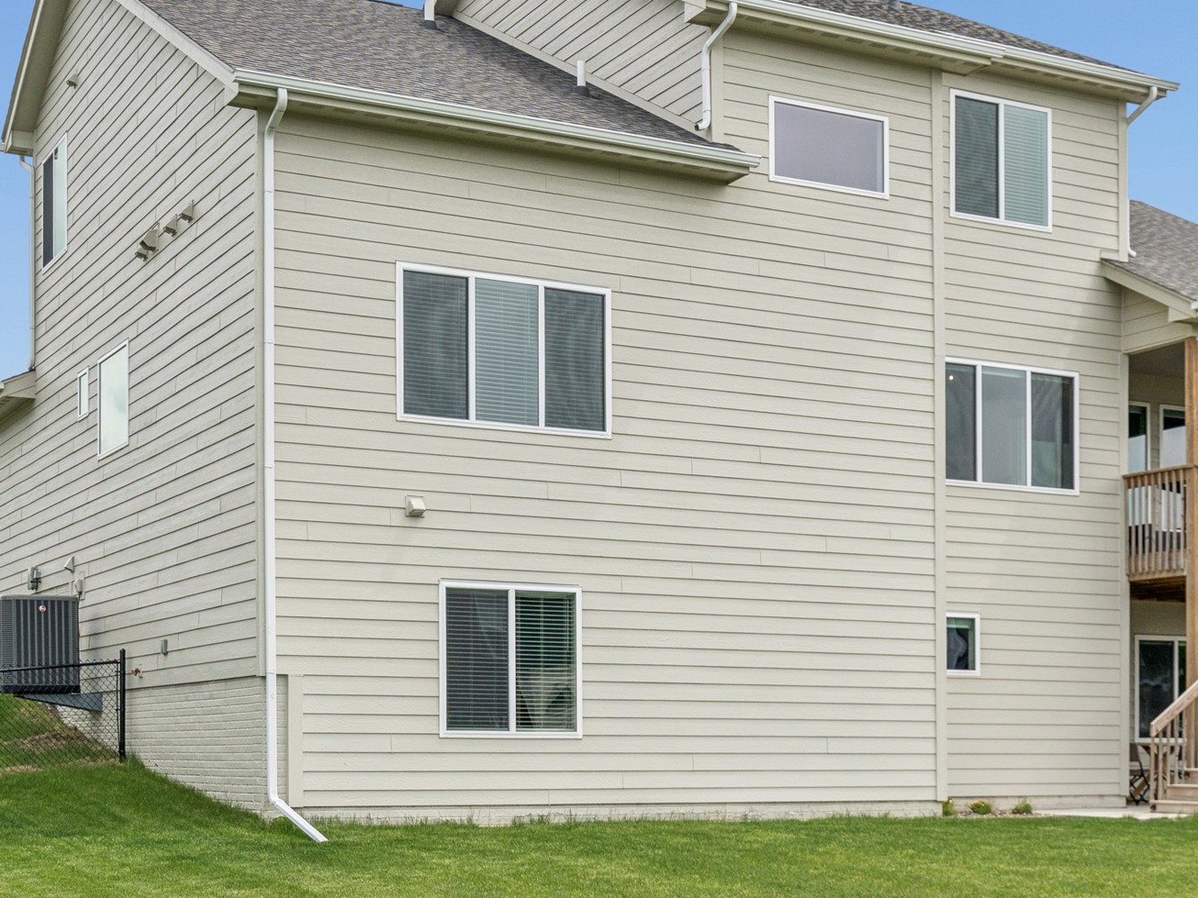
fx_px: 1938
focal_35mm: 56
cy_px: 354
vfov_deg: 26.0
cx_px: 717
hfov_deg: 34.2
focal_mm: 35
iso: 400
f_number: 9
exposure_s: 1/1250
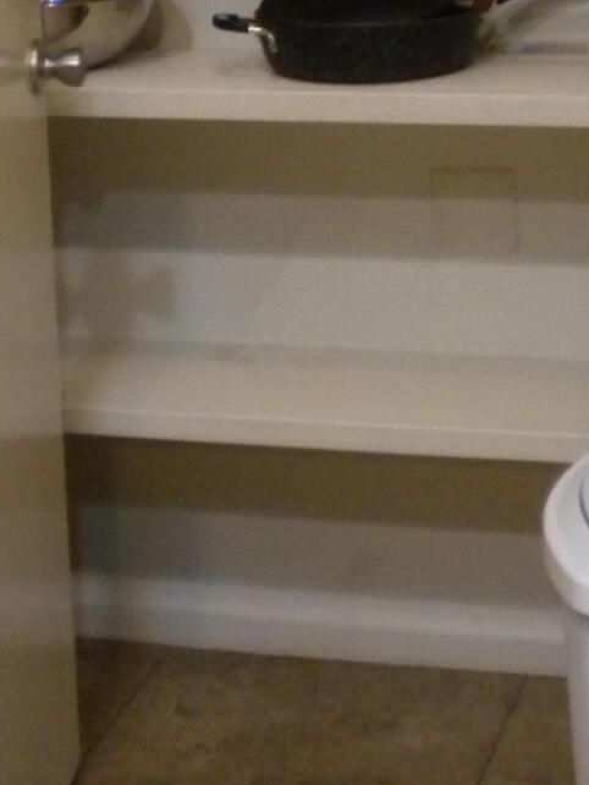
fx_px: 2471
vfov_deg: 17.2
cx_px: 105
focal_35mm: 109
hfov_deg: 13.5
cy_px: -148
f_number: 3.1
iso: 400
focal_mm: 6.3
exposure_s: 1/30.2
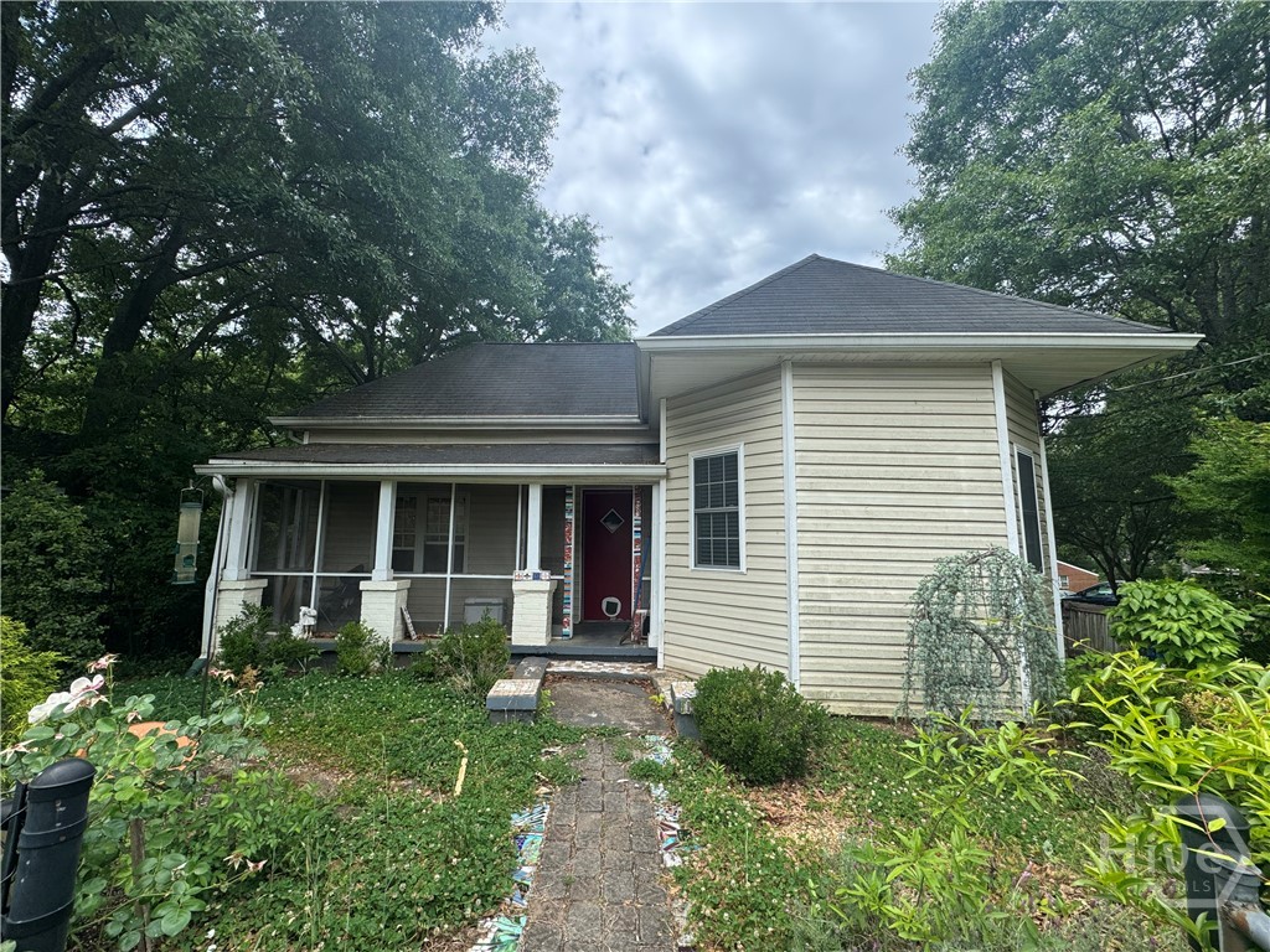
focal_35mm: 14
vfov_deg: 85.7
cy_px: 476
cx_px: 635
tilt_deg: +6.0
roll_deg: -0.4
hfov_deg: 102.1
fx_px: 514
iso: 40
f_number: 2.2
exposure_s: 1/749
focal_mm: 2.22
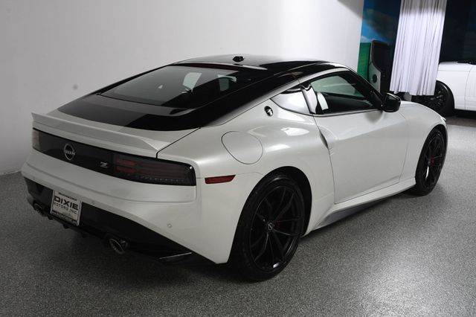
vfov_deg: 34.2
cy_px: 158
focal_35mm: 39
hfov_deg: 49.6
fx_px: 515
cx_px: 238
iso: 100
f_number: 11
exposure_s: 1/160
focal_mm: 26
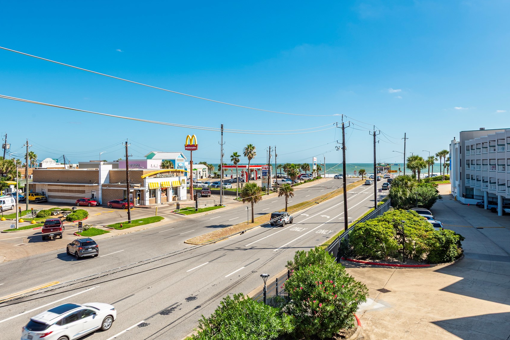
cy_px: 163
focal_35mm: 28
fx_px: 397
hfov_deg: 65.5
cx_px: 251
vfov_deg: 46.4
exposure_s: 1/200
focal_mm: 22
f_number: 10
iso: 100
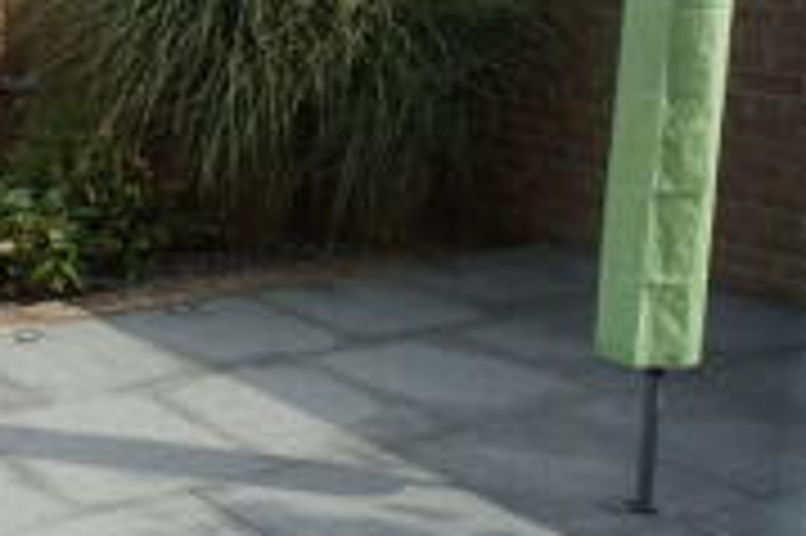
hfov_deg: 27.4
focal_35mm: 64
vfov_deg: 21.1
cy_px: 164
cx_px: -180
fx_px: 1432
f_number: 8
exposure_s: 1/125
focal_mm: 16
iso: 100
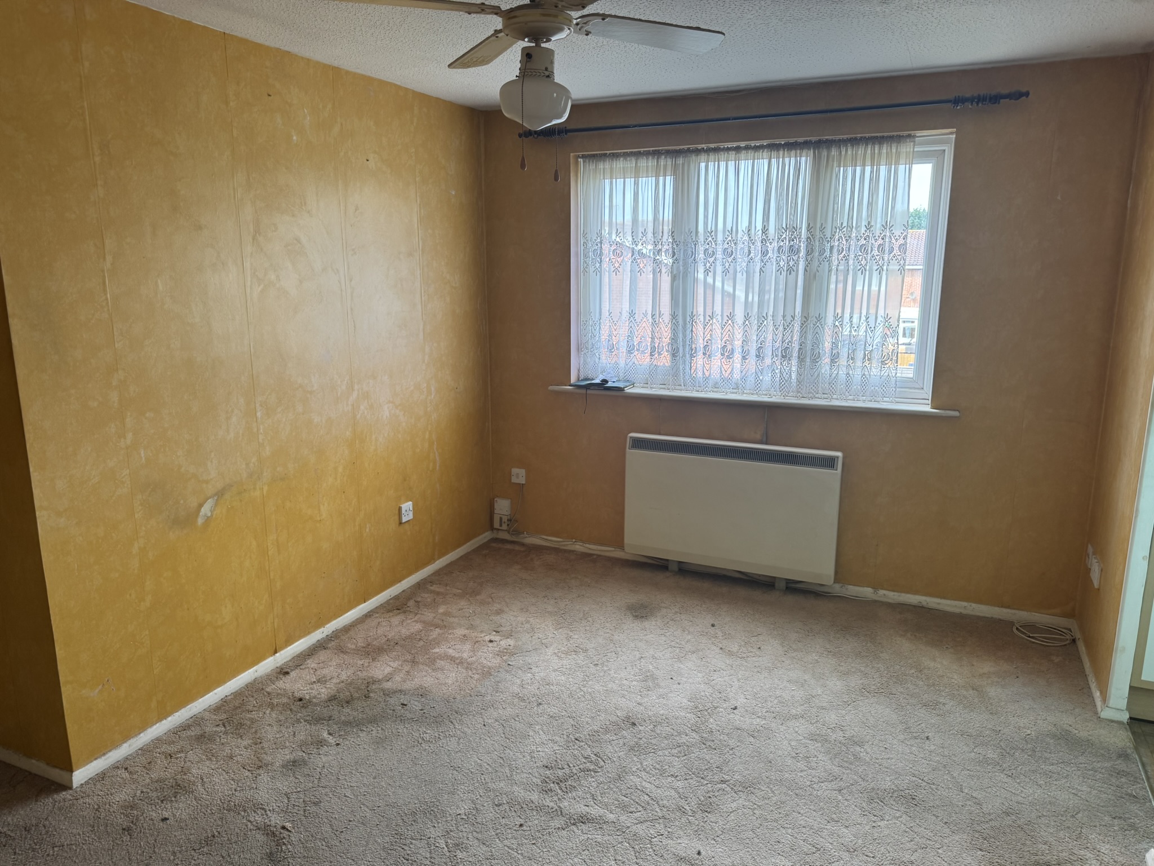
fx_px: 800
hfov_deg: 71.6
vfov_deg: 56.8
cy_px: 433
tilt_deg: -11.4
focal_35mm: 24
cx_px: 577
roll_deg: +0.1
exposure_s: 1/121
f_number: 1.78
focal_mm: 6.76
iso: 100
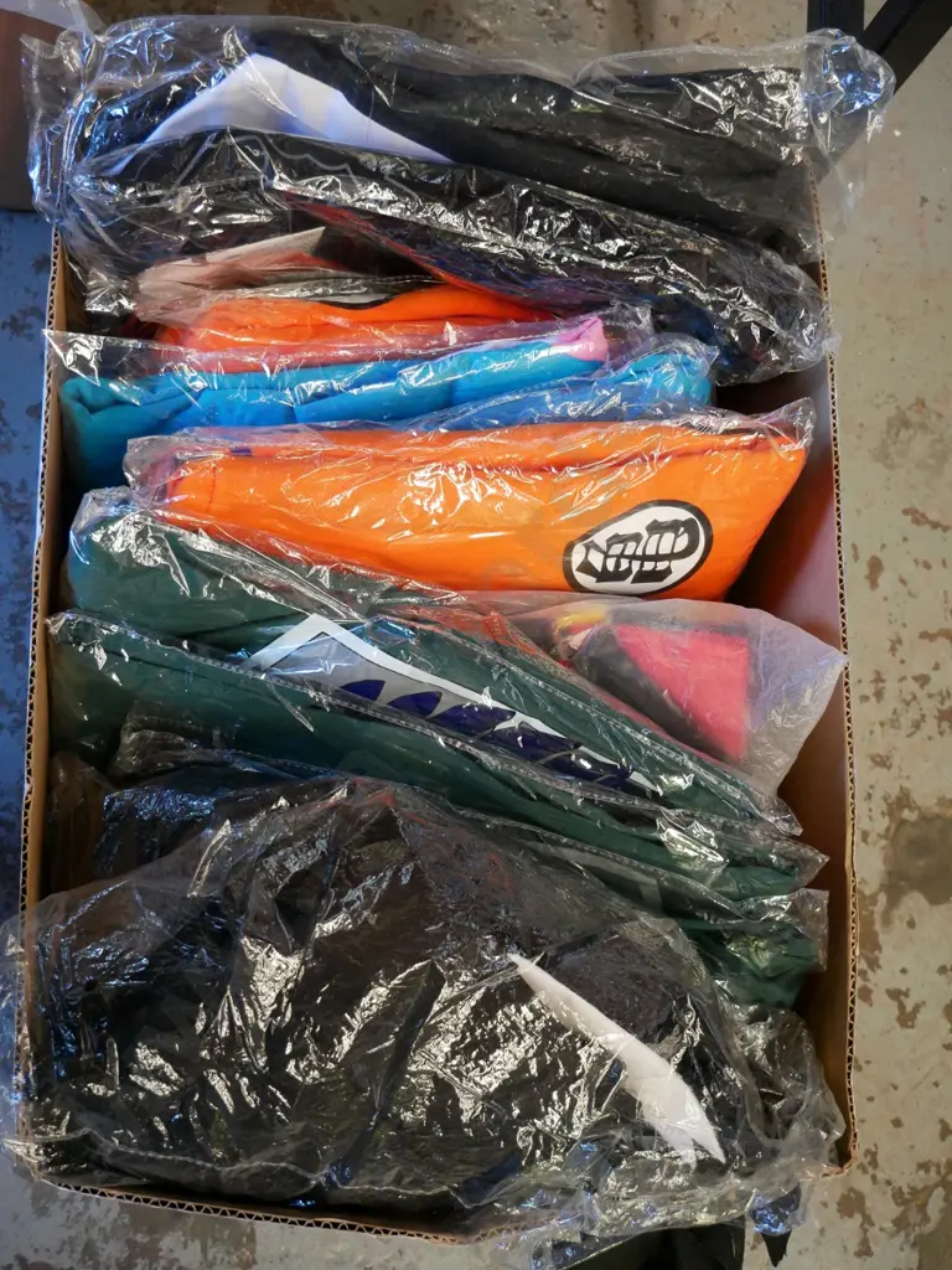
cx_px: 476
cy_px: 635
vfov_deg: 42.9
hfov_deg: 32.9
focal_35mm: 44
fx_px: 1613
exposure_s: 1/60
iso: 2000
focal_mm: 22
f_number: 4.2
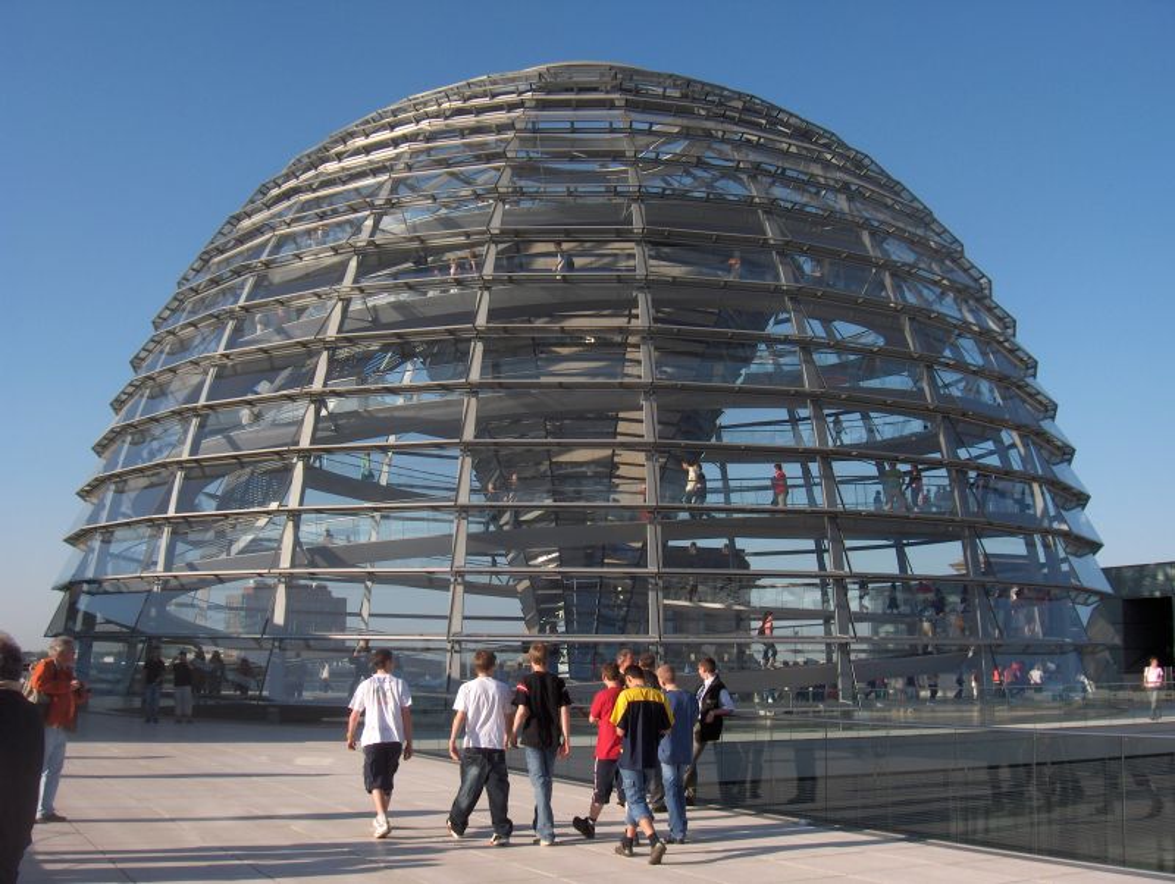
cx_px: 588
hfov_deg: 47.8
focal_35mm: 39
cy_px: 442
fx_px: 1325
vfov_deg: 36.9
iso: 100
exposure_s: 1/461
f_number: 4.8
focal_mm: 8
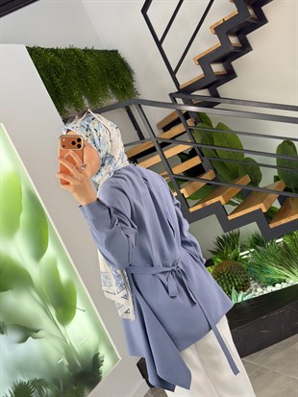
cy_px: 198
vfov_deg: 39.6
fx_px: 551
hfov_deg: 30.3
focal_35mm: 48
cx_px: 149
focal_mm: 6.76
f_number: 1.78
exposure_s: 1/127
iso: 80
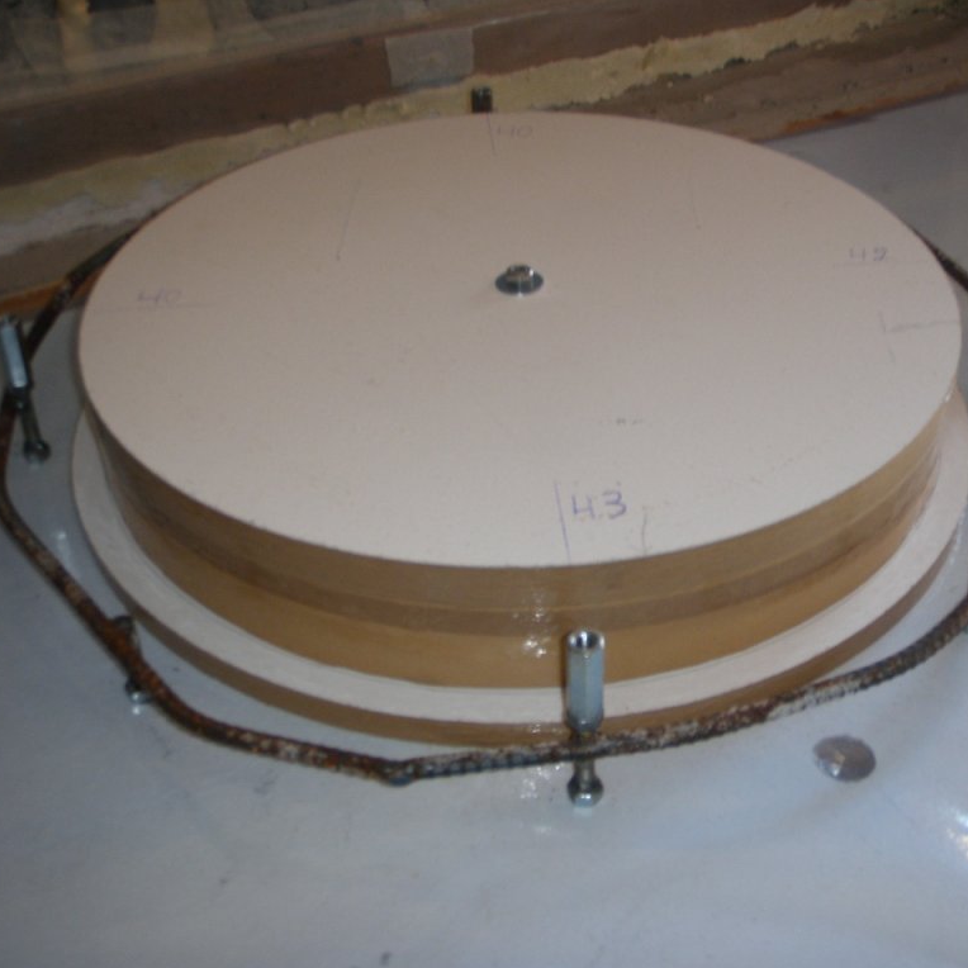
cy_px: 484
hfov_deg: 37.5
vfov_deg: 37.6
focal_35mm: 45
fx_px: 1424
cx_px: 551
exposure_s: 1/30
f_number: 3.5
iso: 100
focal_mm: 6.7
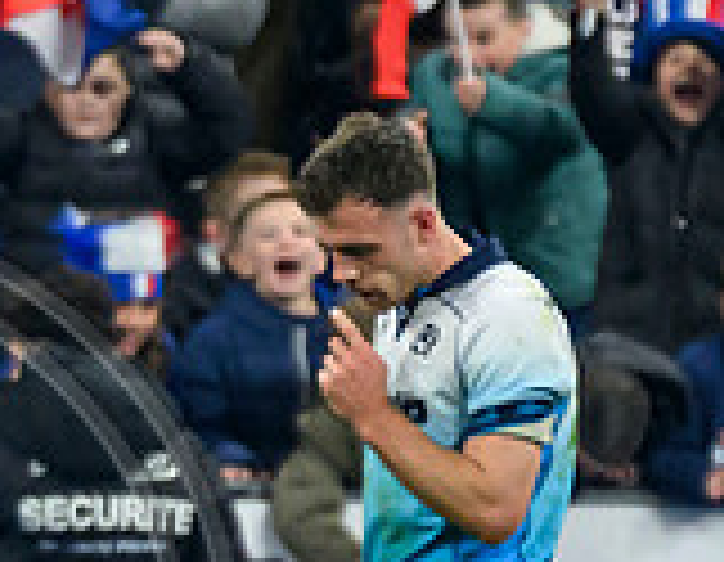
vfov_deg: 0.4
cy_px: 838
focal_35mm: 3576
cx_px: -40
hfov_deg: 0.5
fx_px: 75751
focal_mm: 560
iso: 3200
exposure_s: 1/1600
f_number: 4
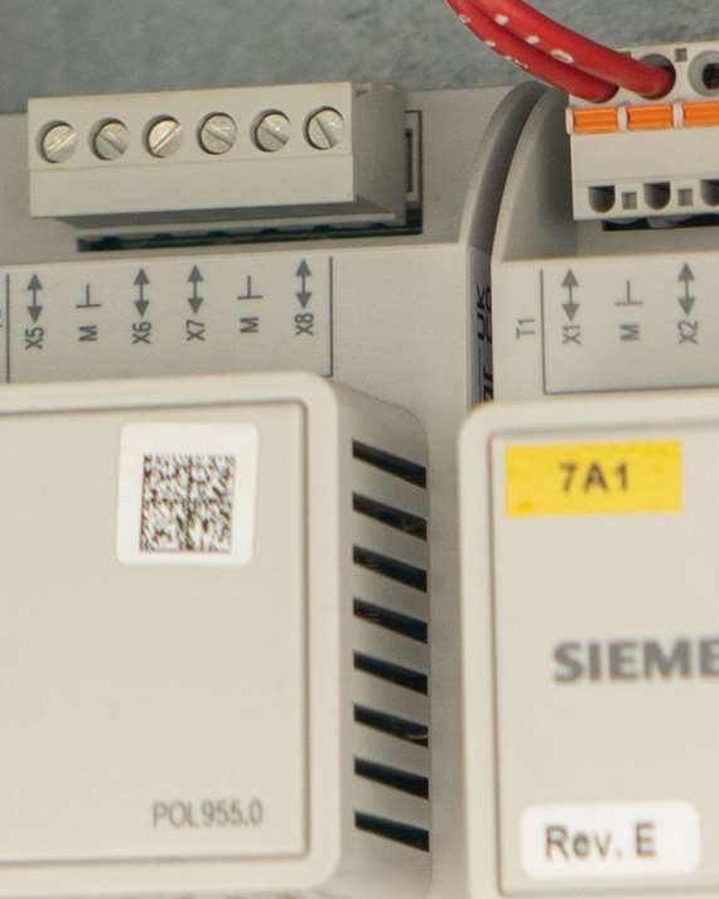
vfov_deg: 6.3
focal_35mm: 306
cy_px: 525
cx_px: -508
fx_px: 8143
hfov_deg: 5.0
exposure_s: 1/60
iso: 250
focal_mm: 57
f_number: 4
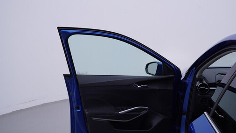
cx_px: 118
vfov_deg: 29.0
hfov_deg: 49.4
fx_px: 257
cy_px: 79
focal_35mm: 41
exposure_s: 1/80
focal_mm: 24
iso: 125
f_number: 4.5
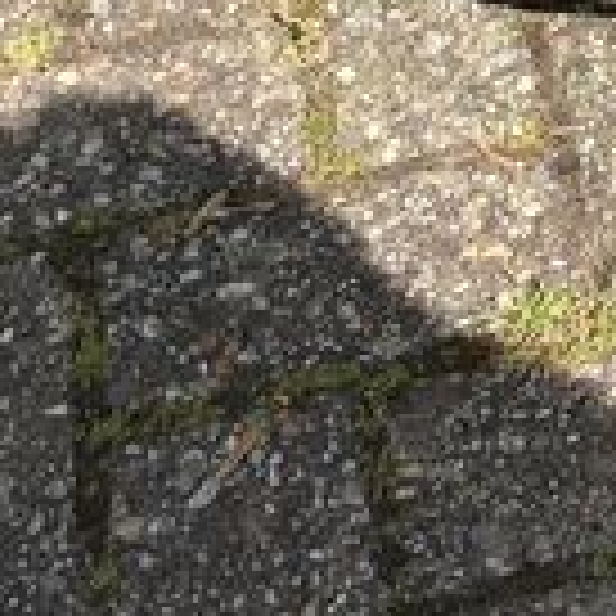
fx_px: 2335
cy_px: -459
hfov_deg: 14.0
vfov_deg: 13.6
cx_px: 935
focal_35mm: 116
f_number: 1.8
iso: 32
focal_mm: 3.99
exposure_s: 1/827
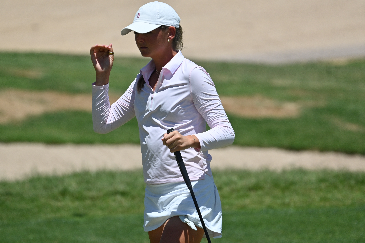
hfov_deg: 3.4
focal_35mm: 600
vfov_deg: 2.3
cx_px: 182
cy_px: 122
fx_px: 6083
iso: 400
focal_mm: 400
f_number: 5.6
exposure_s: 1/4000
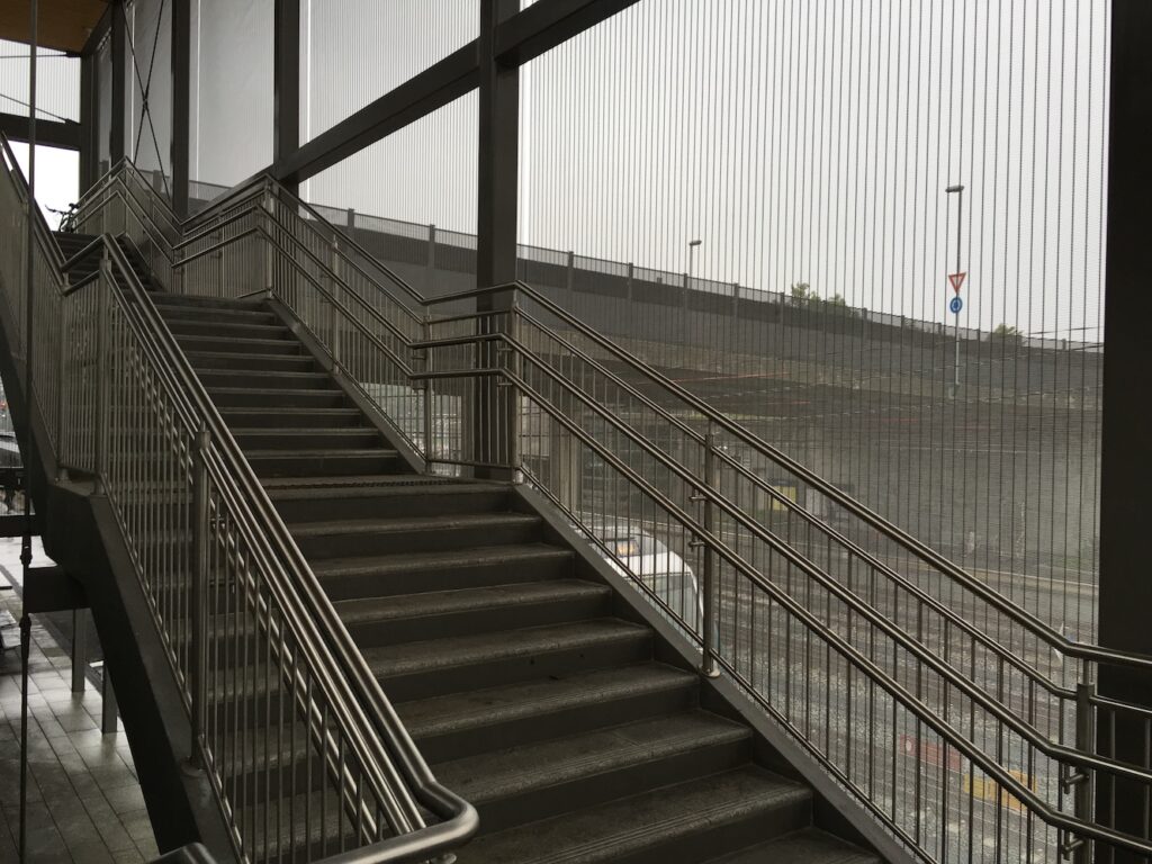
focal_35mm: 29
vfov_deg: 48.2
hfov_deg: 61.7
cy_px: 432
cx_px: 576
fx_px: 965
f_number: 2.2
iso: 40
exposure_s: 1/100
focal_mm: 4.15
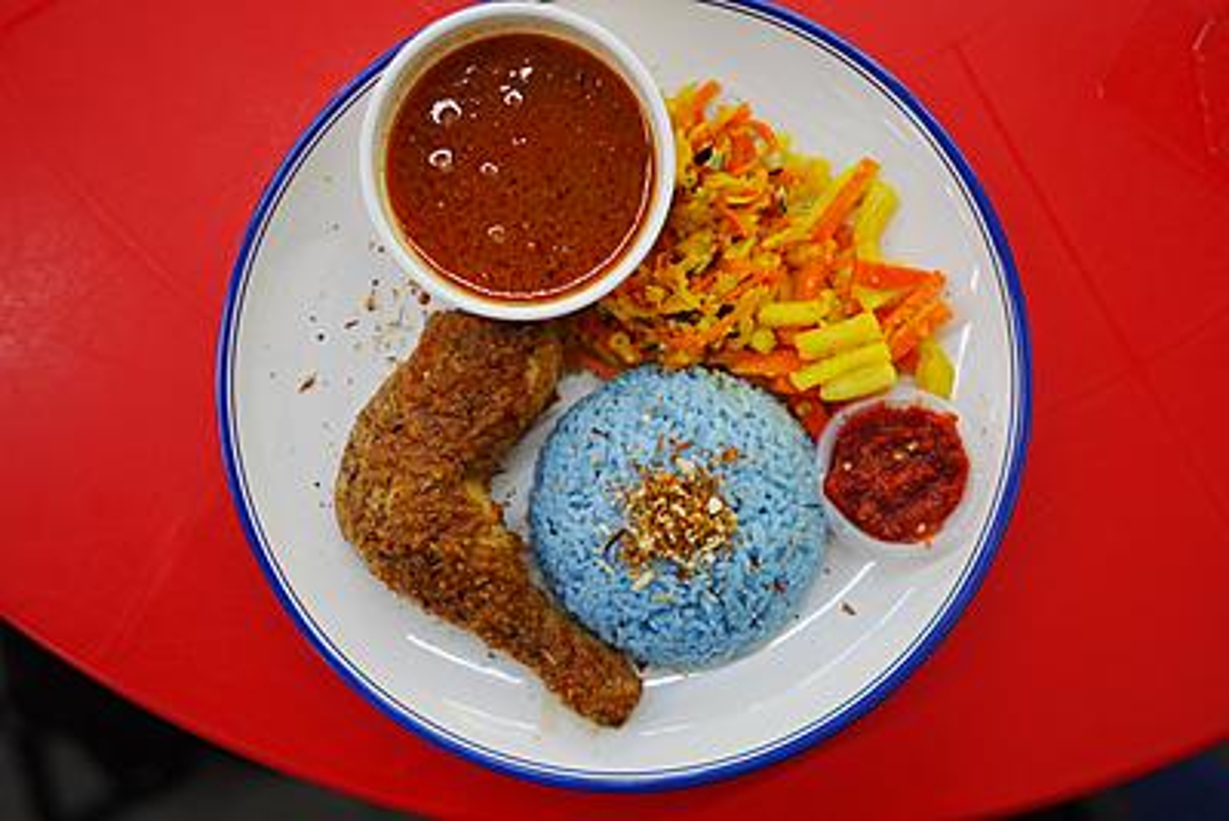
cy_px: 410
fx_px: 1229
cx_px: 614
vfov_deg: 36.9
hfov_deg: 53.1
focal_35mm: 36
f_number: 1.4
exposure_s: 1/160
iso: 100
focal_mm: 24
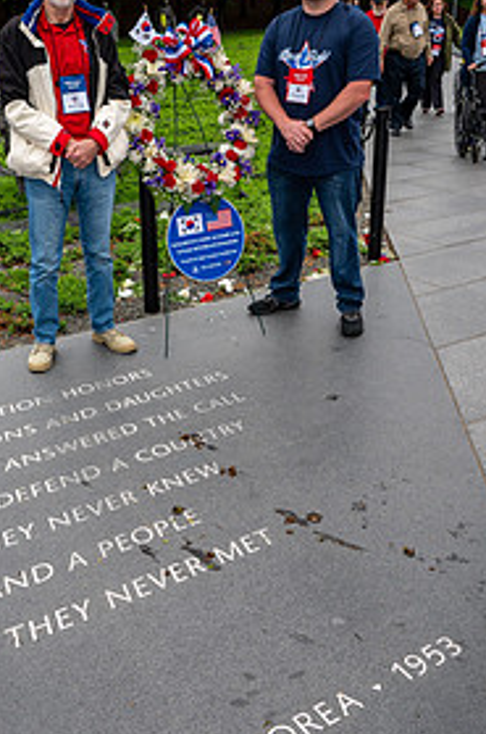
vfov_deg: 46.4
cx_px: 211
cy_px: 321
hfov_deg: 31.7
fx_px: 854
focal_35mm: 42
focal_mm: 26
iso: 1000
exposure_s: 1/640
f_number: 8
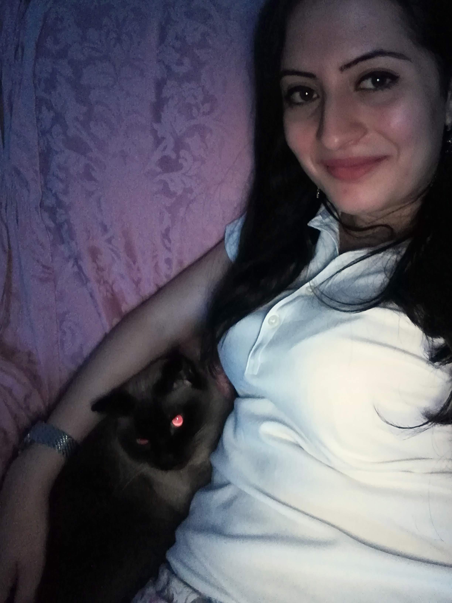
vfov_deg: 65.3
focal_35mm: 27
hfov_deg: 51.4
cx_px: 226
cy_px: 302
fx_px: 470
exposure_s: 1/9.09
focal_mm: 2.84
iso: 800
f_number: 2
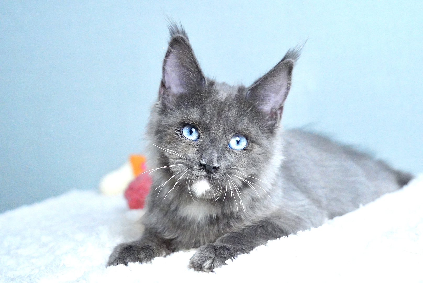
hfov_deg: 39.6
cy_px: 142
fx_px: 588
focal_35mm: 50
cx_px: 212
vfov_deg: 27.0
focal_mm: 50
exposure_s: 1/3200
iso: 32000
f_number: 5
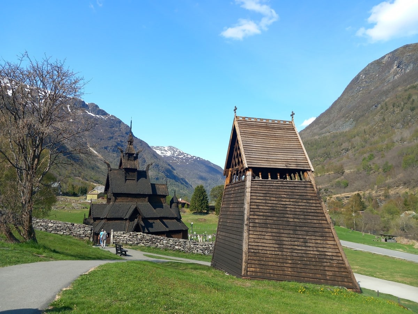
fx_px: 326
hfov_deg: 65.3
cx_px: 209
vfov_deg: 51.4
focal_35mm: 27
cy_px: 157
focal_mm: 4
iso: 20
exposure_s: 1/394
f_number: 1.8
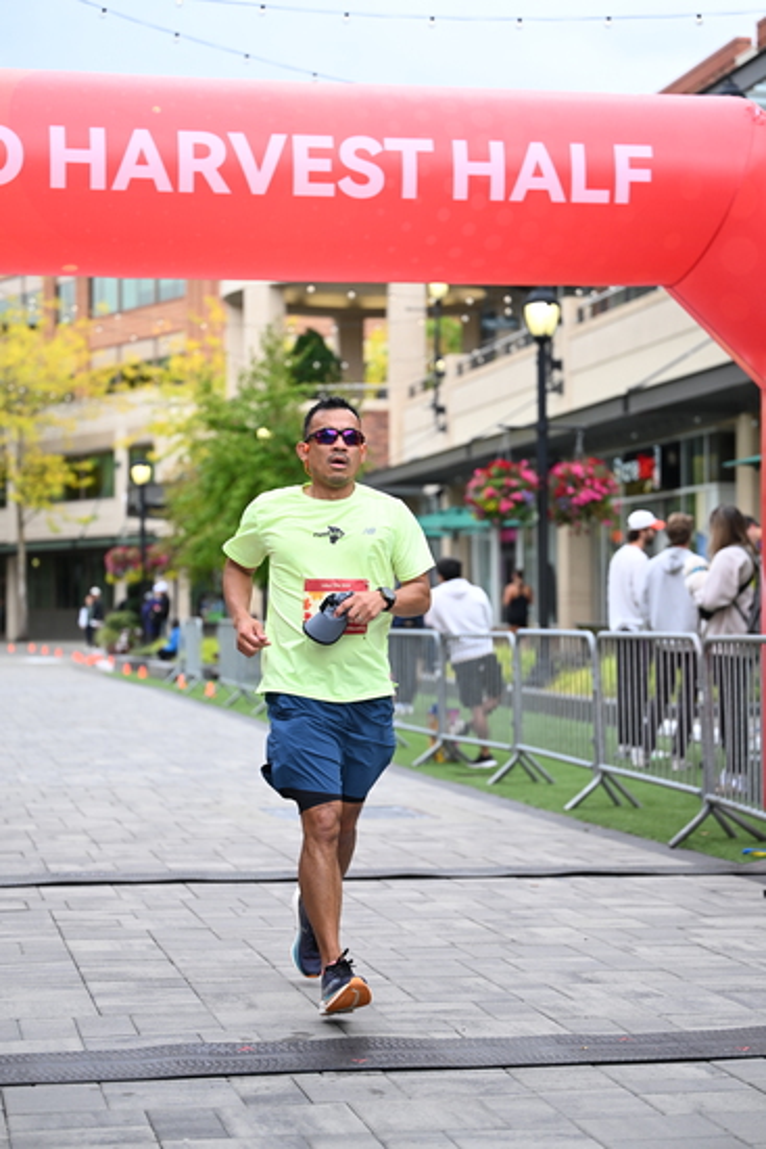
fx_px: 2233
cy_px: 574
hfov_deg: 19.5
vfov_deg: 28.8
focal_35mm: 70
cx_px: 383
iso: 640
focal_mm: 70
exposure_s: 1/1600
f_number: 2.8
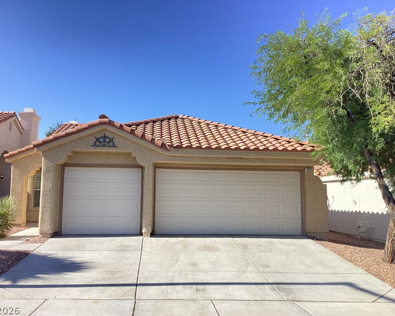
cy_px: 156
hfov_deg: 54.2
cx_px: 188
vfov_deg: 44.5
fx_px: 386
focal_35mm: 33
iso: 25
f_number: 2.4
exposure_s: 1/715
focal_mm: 3.3
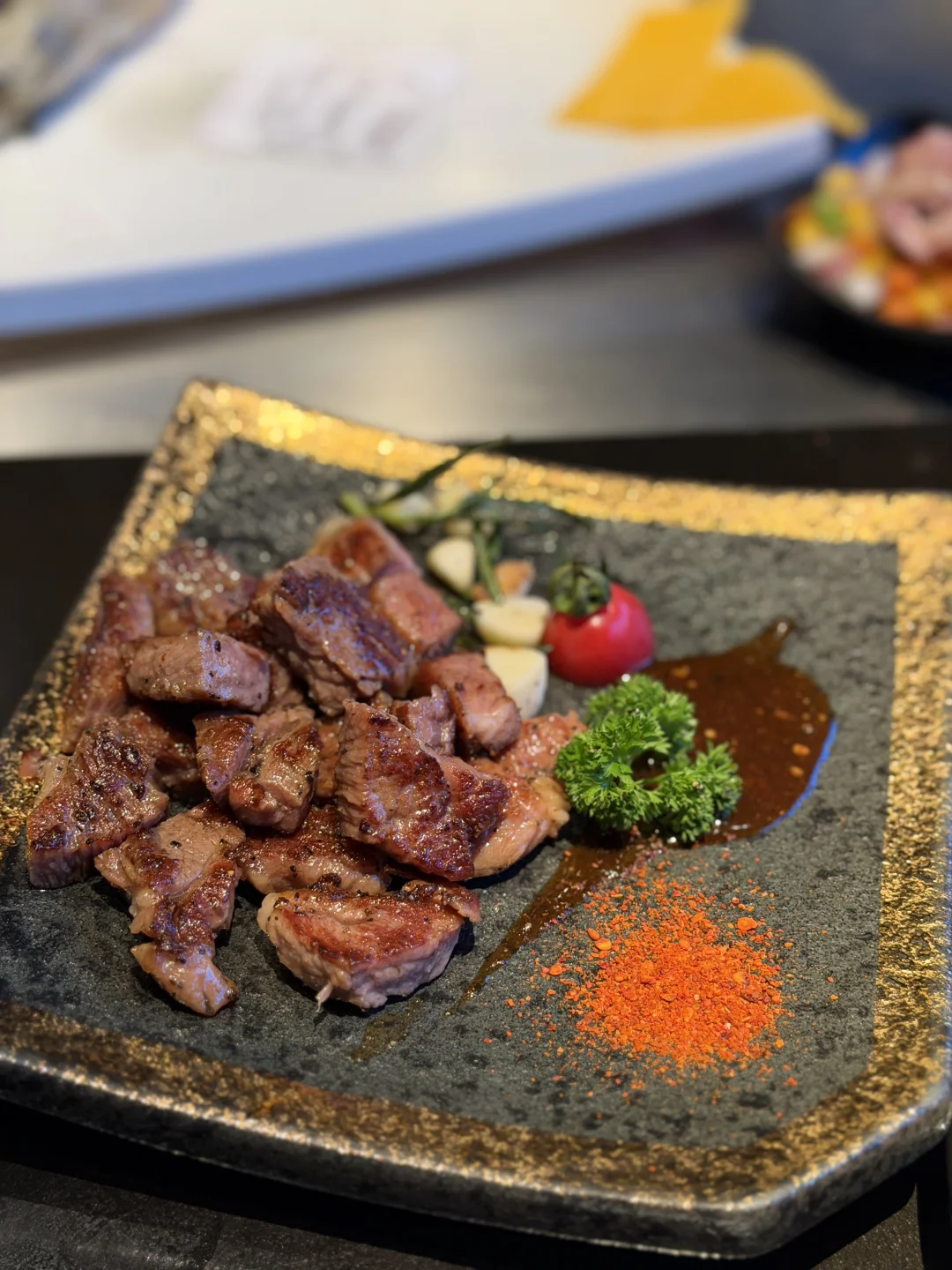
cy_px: 635
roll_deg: -2.0
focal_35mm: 48
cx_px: 476
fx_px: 1760
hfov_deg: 30.3
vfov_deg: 39.7
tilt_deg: -43.1
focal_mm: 6.76
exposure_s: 1/40
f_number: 1.78
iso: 200
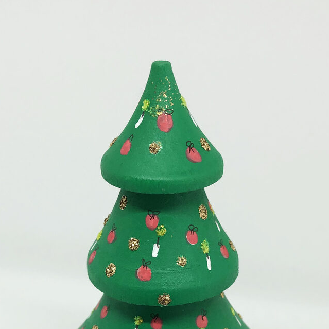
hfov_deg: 27.7
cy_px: 343
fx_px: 667
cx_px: 174
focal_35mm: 62
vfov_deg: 26.0
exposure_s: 1/120
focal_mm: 3.99
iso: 40
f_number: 1.8
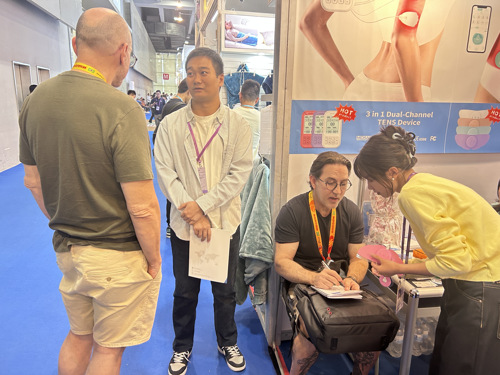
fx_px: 376
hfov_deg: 67.3
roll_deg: -1.7
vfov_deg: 53.1
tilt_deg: -13.1
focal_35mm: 26
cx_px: 250
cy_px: 188
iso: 160
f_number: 1.5
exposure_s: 1/50
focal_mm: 5.7
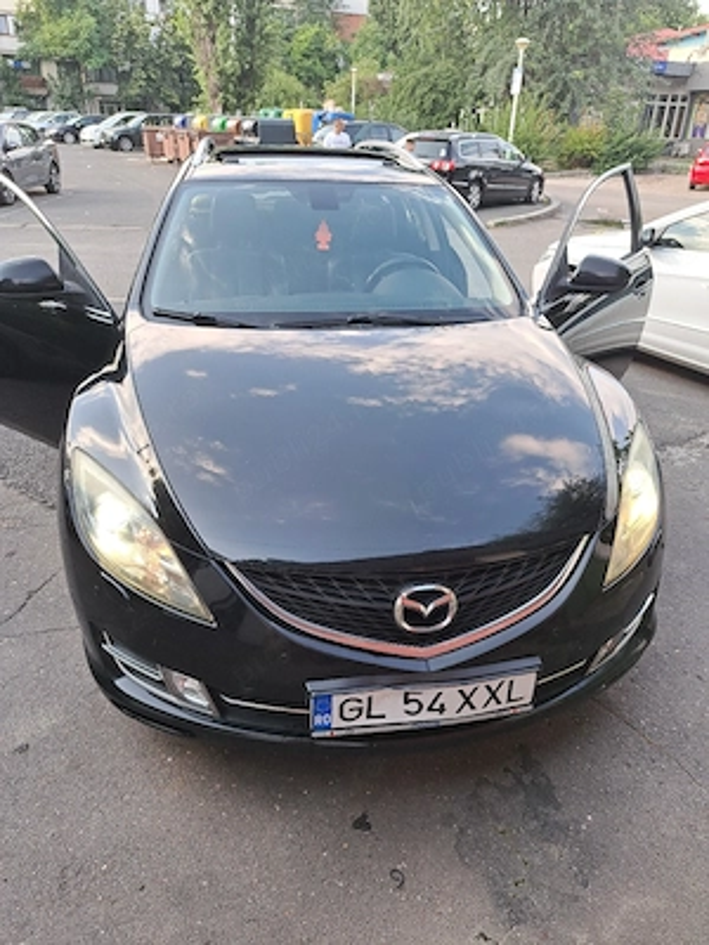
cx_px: 354
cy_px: 472
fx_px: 655
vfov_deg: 71.6
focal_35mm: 24
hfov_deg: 56.8
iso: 50
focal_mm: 5.23
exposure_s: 1/100
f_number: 1.8
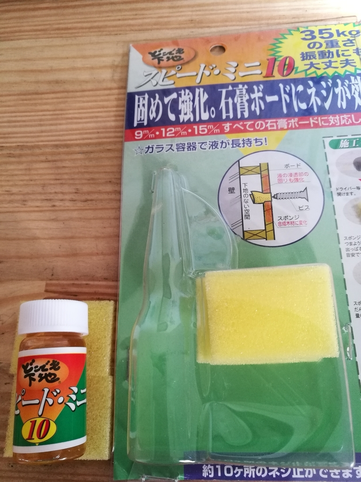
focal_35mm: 27
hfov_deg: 51.4
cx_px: 180
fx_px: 375
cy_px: 241
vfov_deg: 65.3
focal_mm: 4.5
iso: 320
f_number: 2.2
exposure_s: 1/25
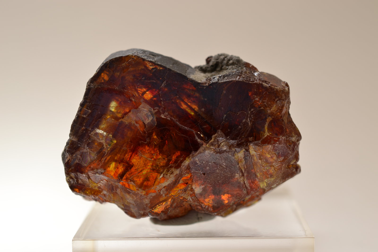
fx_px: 630
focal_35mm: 60
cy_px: 126
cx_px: 189
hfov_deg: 33.4
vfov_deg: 22.6
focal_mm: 40
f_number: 6.3
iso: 100
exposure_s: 1/15
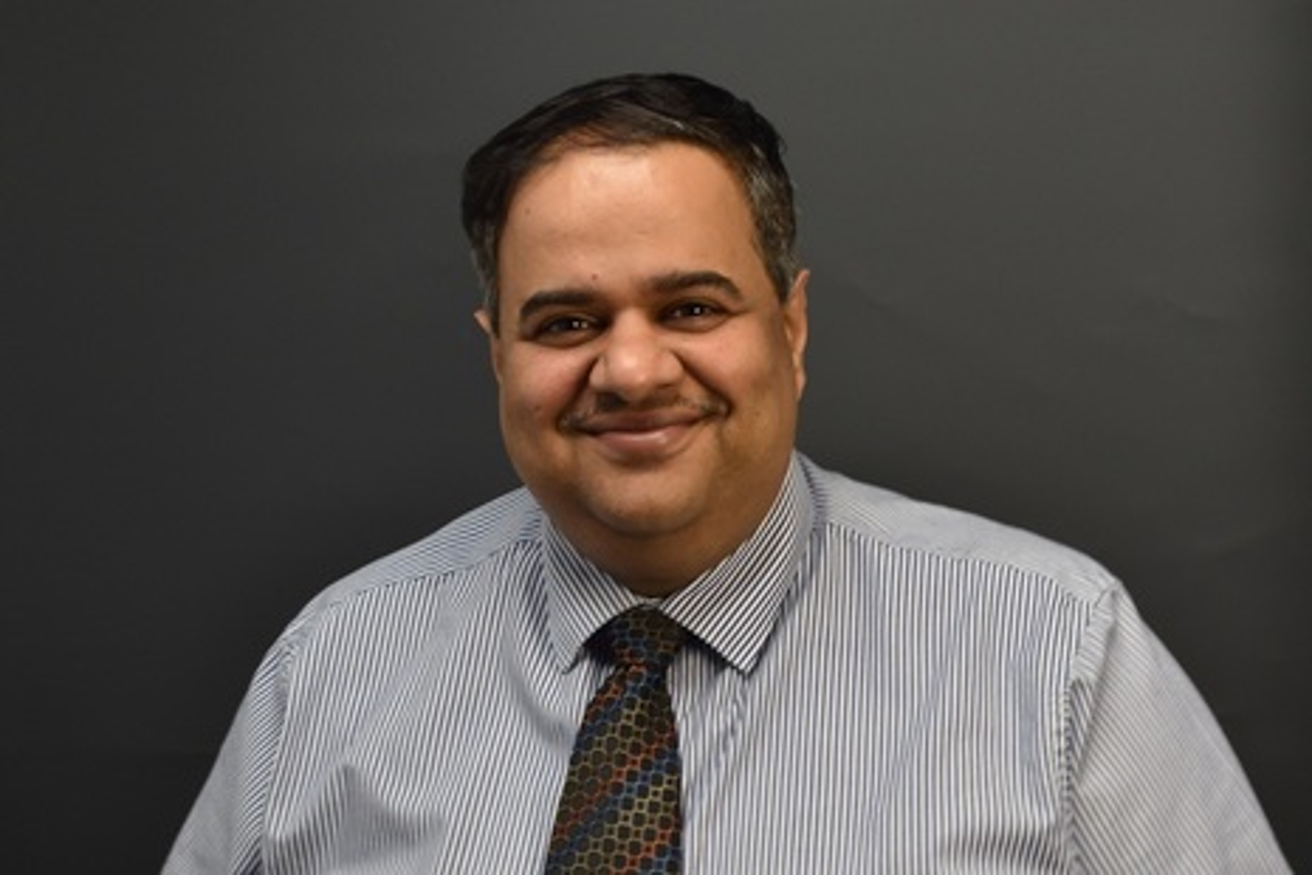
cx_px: 656
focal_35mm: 52
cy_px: 438
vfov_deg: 25.8
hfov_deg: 37.9
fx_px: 1913
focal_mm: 35
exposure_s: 1/50
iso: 400
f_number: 5.6
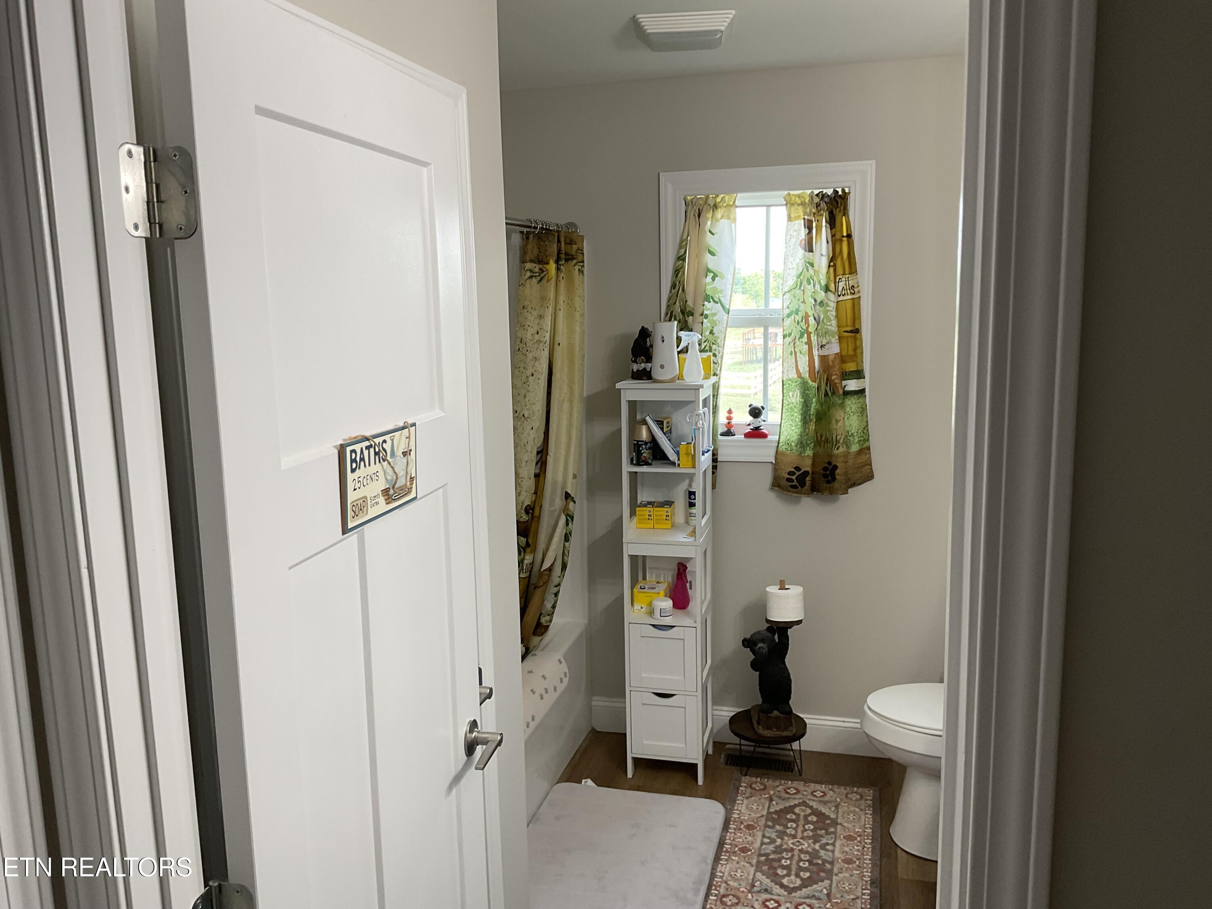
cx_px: 606
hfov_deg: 61.7
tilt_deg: -10.0
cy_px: 454
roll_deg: +1.0
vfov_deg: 48.2
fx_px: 1015
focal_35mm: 29
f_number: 1.8
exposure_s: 1/60
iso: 40
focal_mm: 3
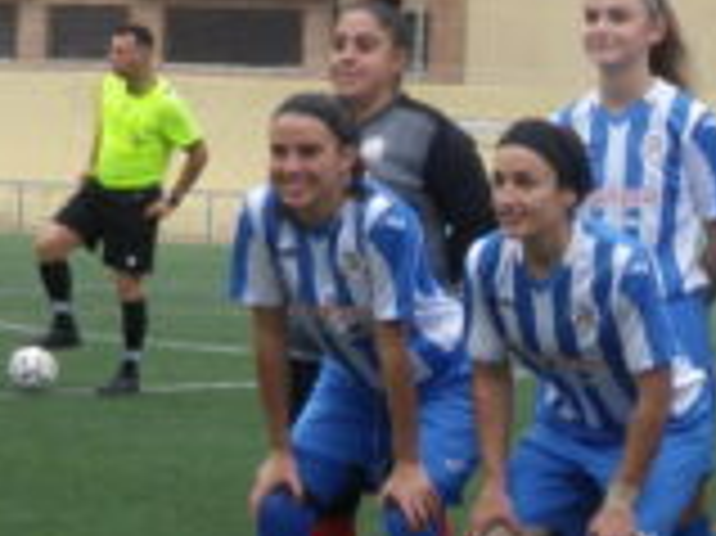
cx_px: 824
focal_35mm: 203
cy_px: 333
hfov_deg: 9.6
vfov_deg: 7.3
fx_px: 4196
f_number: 4.4
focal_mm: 9.5
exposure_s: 1/60
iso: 80
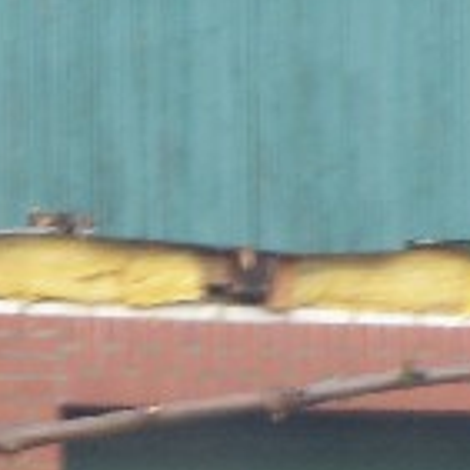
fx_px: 8956
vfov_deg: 3.0
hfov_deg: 3.0
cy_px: 160
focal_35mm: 583
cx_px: 1107
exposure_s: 1/35.8
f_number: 5.3
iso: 50
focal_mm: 19.2
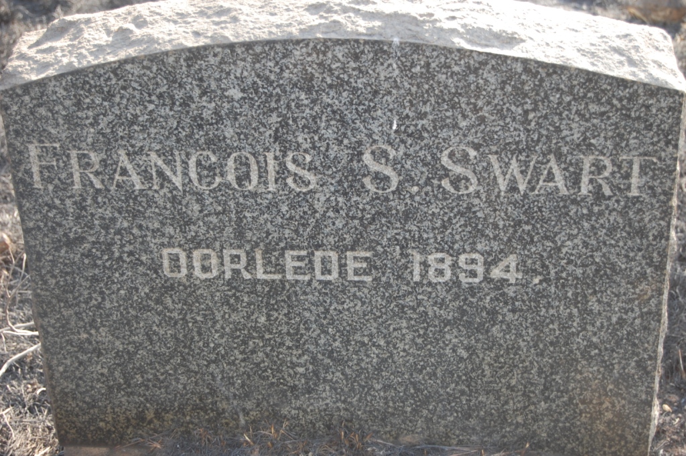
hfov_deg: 27.0
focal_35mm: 75
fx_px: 1428
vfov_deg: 18.2
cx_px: 343
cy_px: 228
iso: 400
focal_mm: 50
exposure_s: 1/60
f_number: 5.6
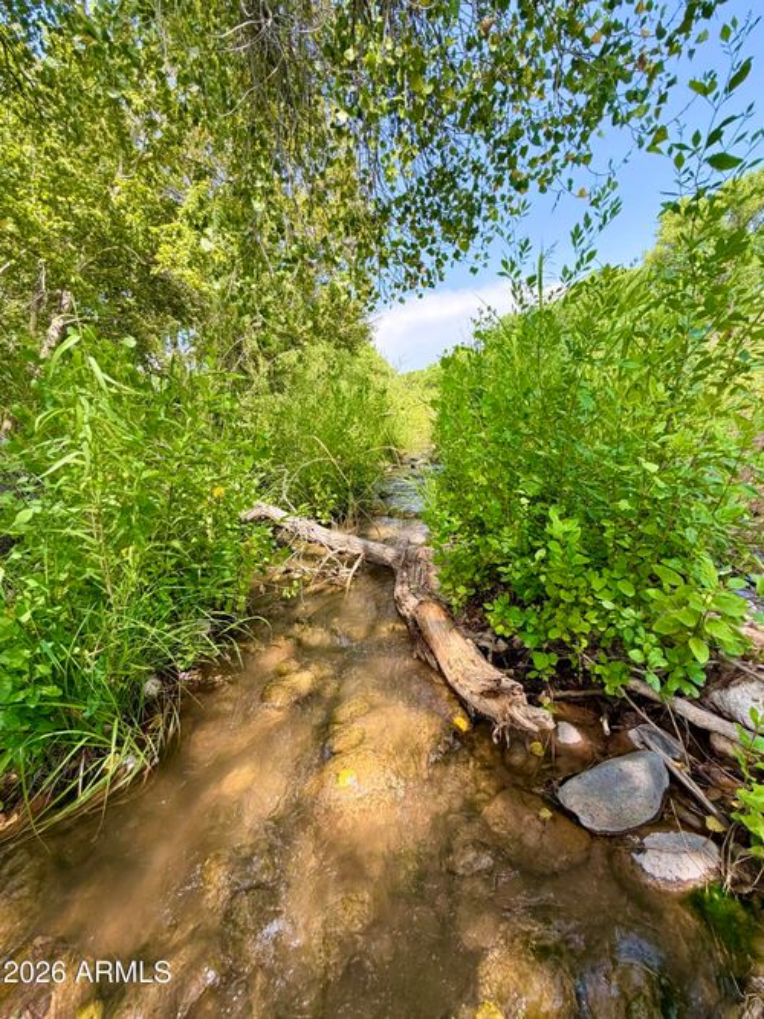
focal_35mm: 14
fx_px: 412
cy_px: 510
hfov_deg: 85.7
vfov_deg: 102.1
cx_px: 382
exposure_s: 1/502
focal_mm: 2.22
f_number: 2.2
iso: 64
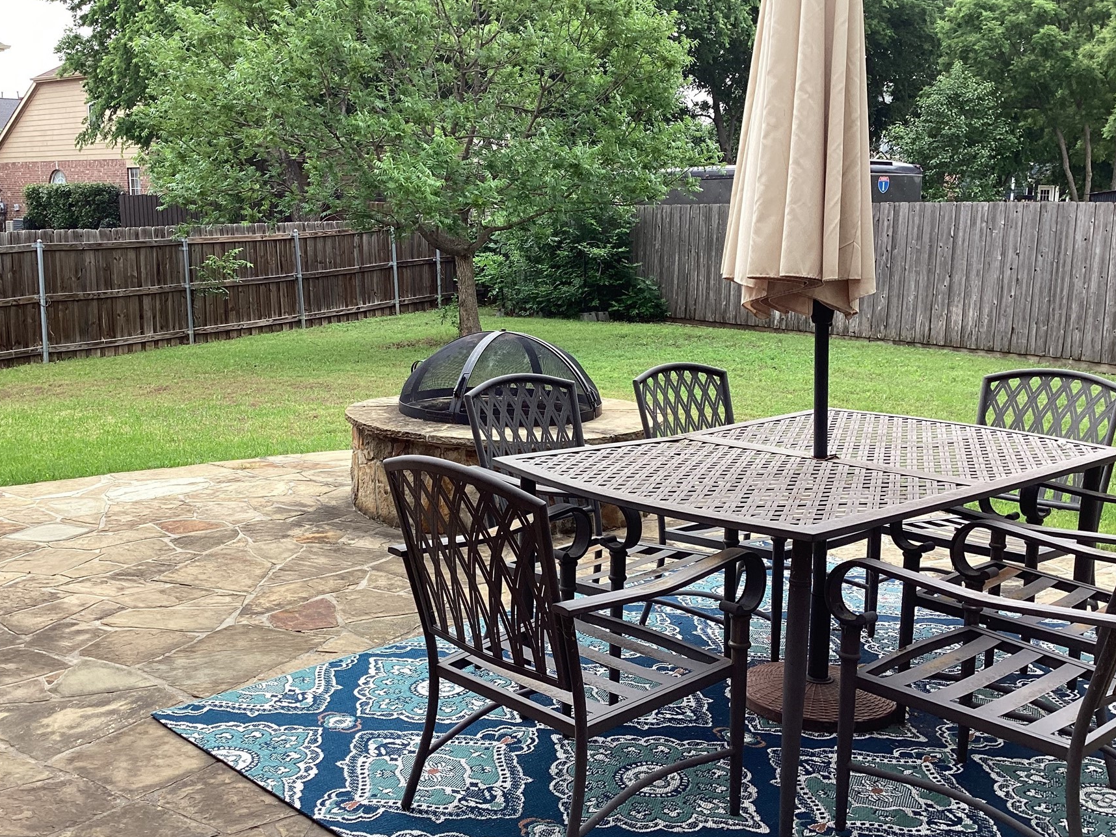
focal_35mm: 37
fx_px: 1193
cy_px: 423
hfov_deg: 50.0
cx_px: 490
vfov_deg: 38.7
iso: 25
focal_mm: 3.3
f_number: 2.4
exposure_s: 1/128
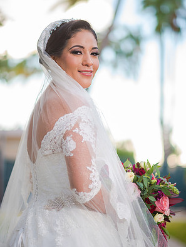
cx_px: 93
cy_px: 123
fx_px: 665
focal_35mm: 93
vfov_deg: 21.1
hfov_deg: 15.9
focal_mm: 85
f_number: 1.8
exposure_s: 1/1600
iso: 320
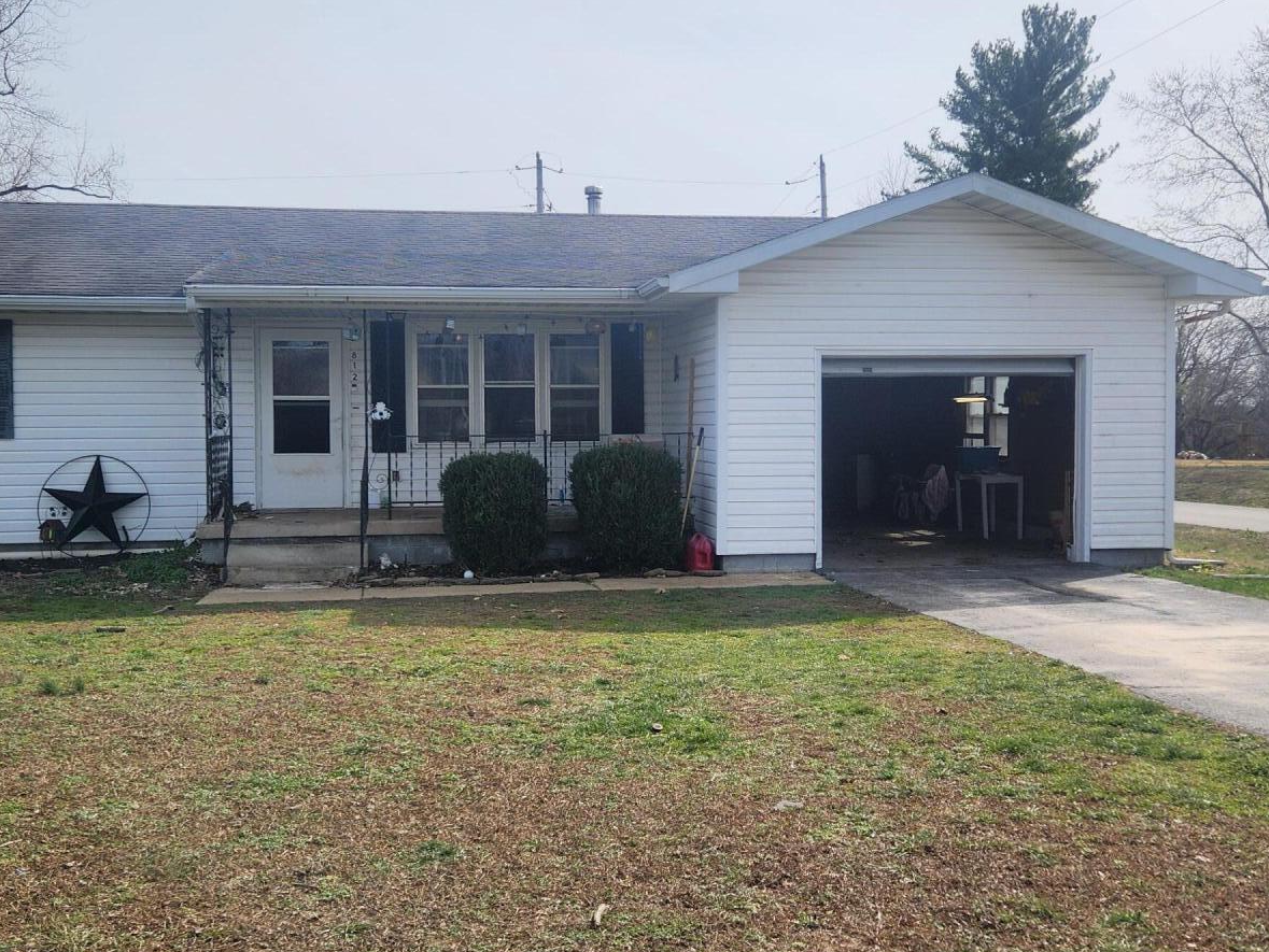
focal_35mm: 39
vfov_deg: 36.8
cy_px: 478
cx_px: 592
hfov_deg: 47.8
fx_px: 1430
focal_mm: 5.4
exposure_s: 1/2708
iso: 20
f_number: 1.8
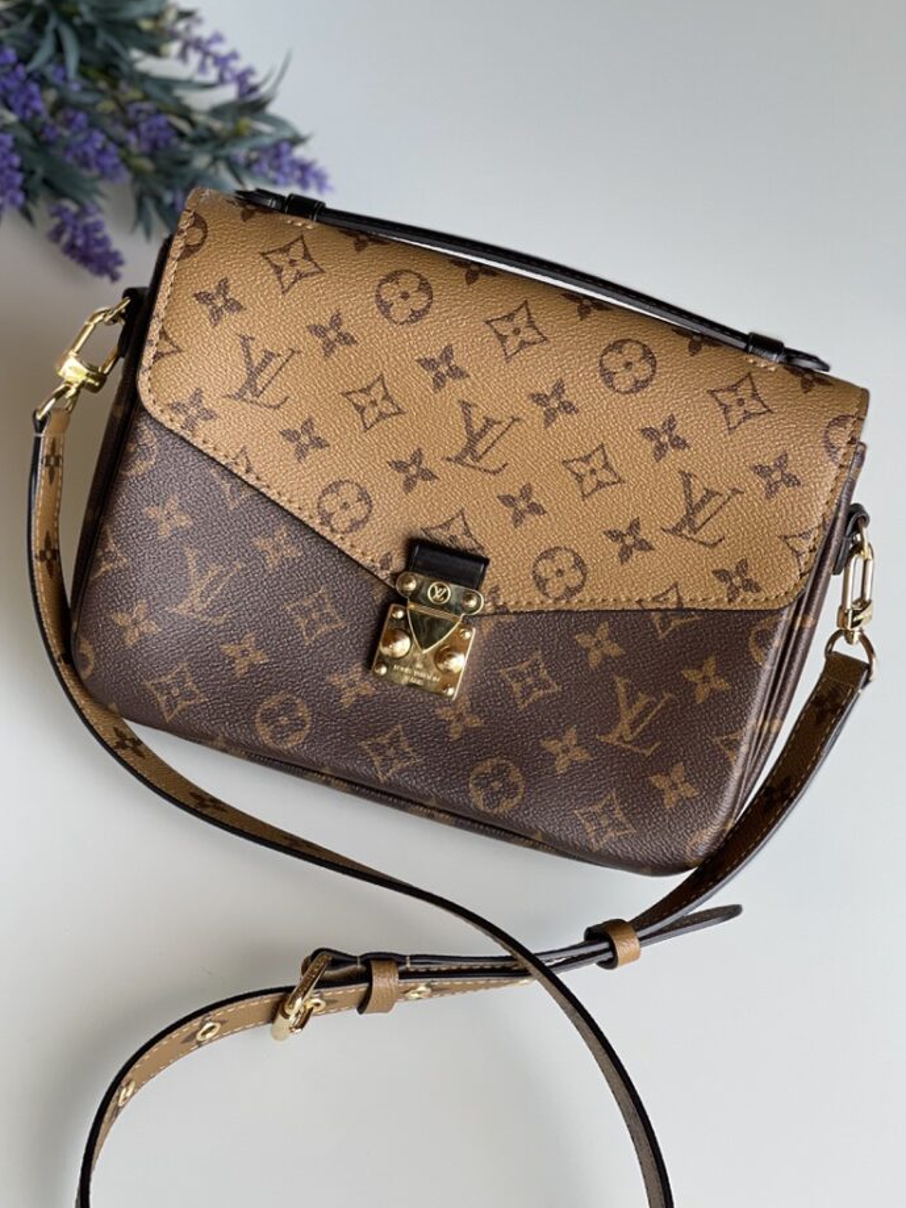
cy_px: 601
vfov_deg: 29.8
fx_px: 2269
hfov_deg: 22.6
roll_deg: -16.8
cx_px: 448
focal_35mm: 65
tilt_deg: -38.9
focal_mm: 7.5
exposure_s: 1/121
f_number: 2.2
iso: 125
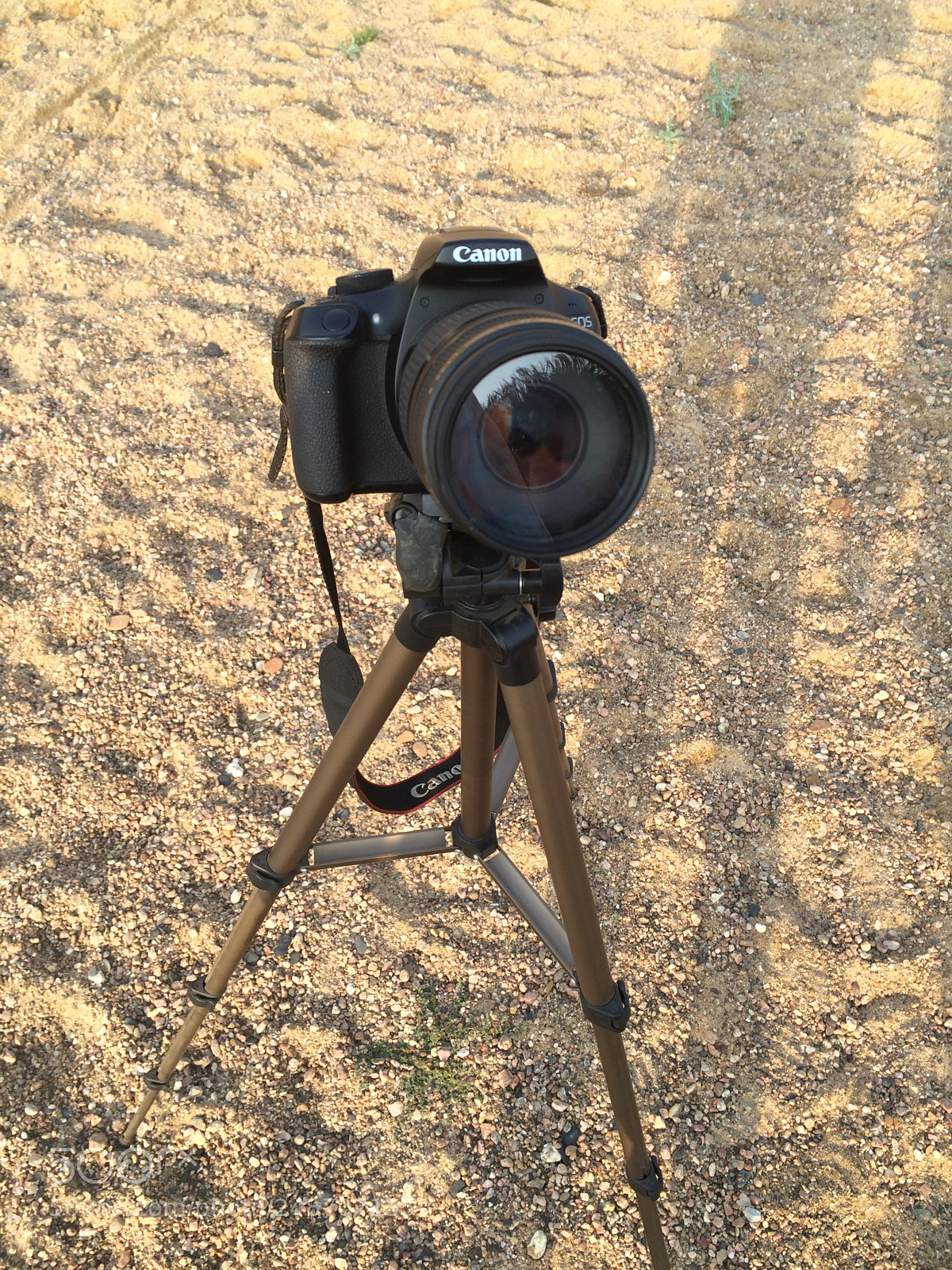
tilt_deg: -55.2
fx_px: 1063
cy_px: 635
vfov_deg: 61.7
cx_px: 476
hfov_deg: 48.2
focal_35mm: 29
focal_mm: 4.15
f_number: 2.2
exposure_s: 1/427
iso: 32
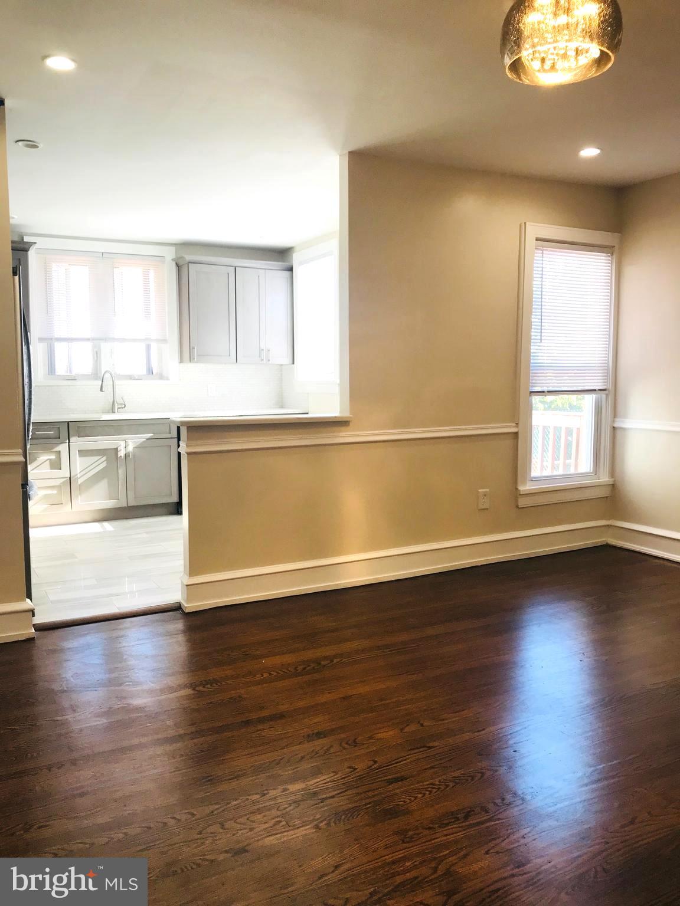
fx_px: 733
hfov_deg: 49.7
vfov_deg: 63.4
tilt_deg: -4.1
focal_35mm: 28
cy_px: 453
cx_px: 340
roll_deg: +0.1
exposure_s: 1/120
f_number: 1.8
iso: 40
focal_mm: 3.99
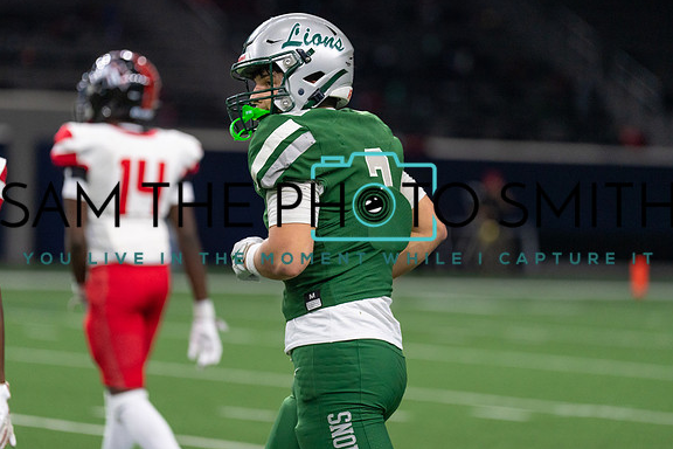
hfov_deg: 9.2
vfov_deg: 6.1
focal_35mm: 224
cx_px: 302
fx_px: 4187
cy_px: 191
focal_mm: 176
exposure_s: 1/1250
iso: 1600
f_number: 2.8
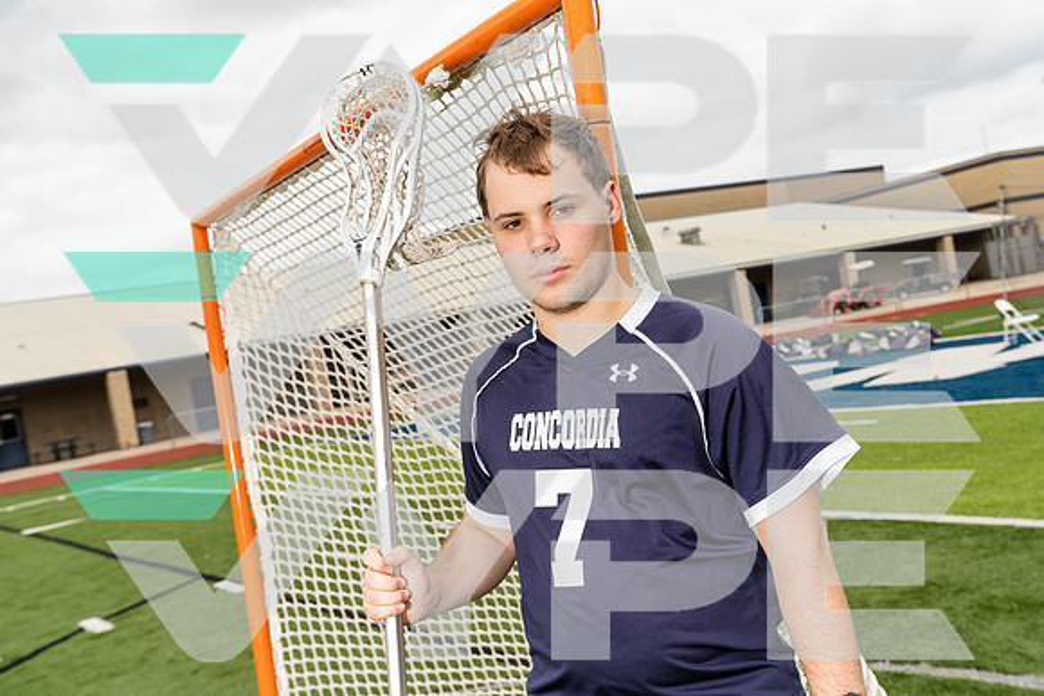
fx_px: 1189
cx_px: 522
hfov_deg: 47.4
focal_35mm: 41
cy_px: 348
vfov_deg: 32.6
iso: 250
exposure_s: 1/250
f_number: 7.1
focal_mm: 41
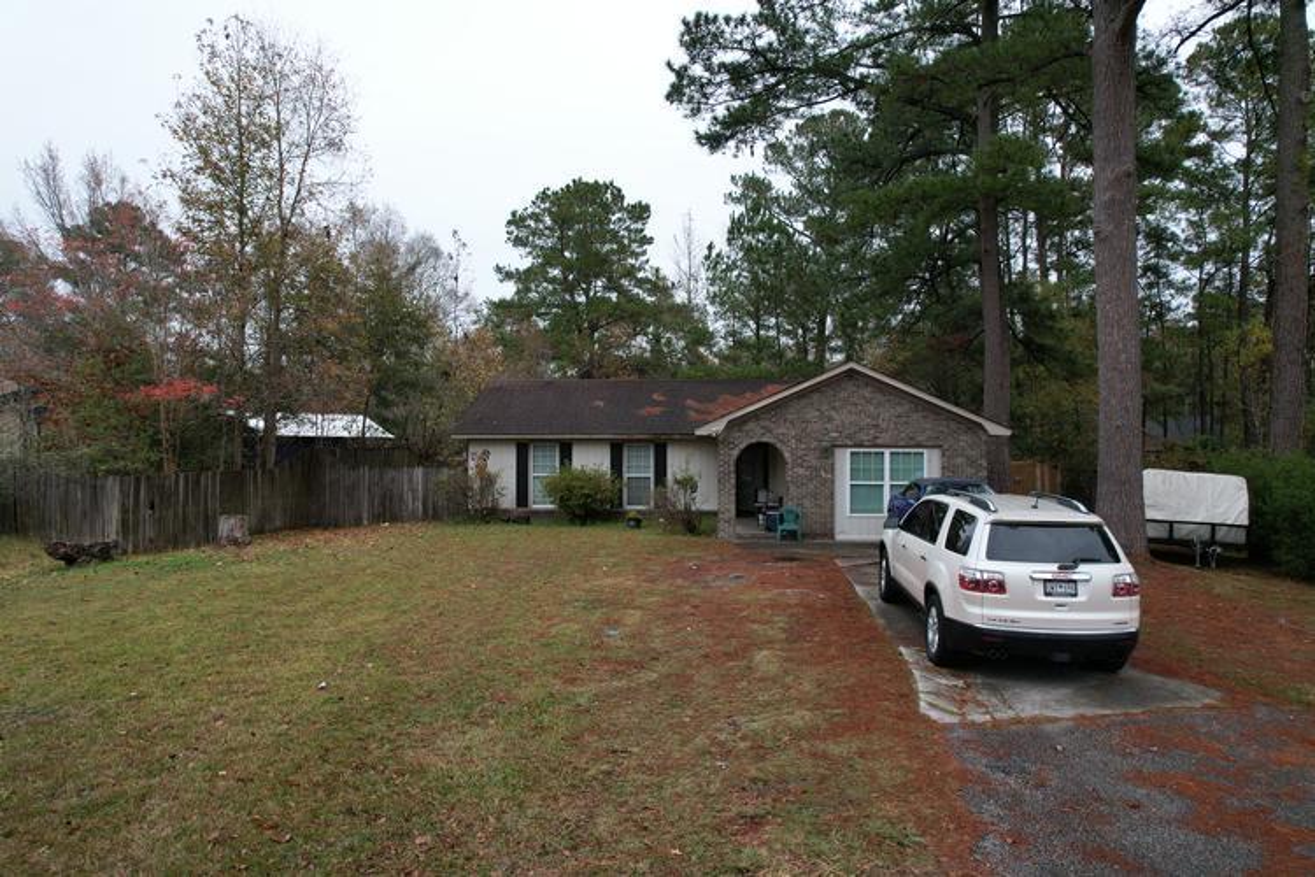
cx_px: 658
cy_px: 438
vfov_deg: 57.2
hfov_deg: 78.6
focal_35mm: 22
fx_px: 804
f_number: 2.8
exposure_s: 1/640
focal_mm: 8.38
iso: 100
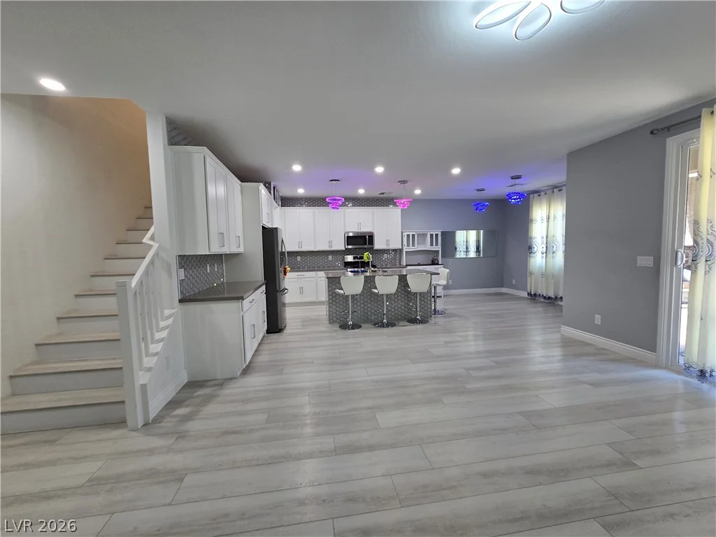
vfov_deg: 89.9
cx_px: 358
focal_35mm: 13
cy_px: 268
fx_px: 269
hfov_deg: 106.2
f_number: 2.2
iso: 80
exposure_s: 1/60
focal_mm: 2.2
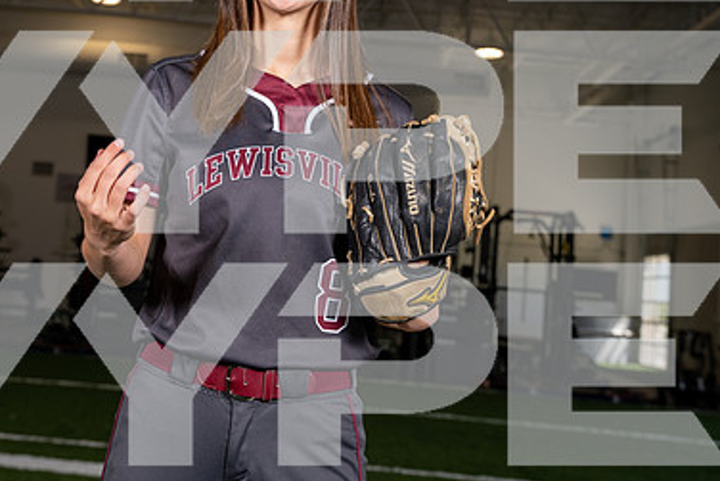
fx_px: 1420
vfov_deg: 19.1
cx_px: 247
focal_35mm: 71
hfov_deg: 28.3
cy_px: 133
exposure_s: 1/200
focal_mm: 46
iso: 200
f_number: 5.6
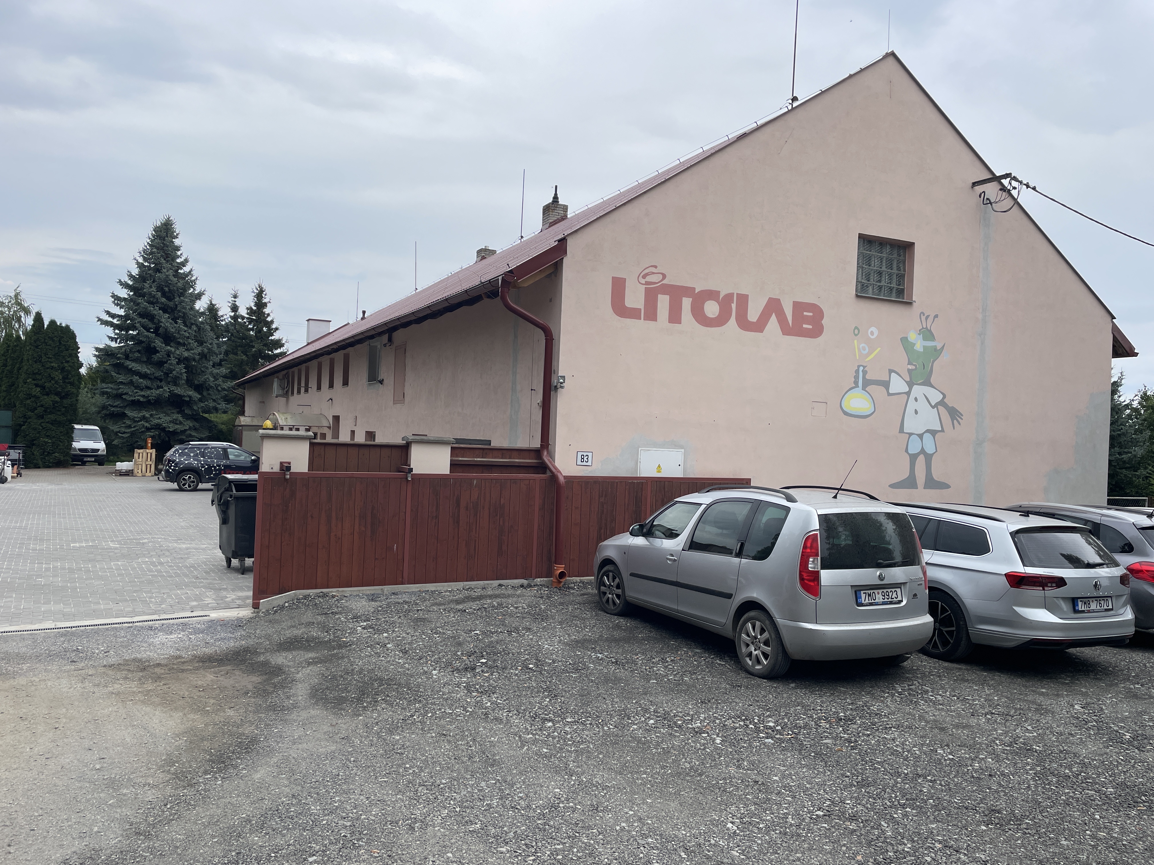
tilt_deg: -0.9
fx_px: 867
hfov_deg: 67.3
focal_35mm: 26
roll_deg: -2.1
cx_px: 577
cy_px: 432
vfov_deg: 53.1
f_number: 1.6
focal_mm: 4.2
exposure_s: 1/1887
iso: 32
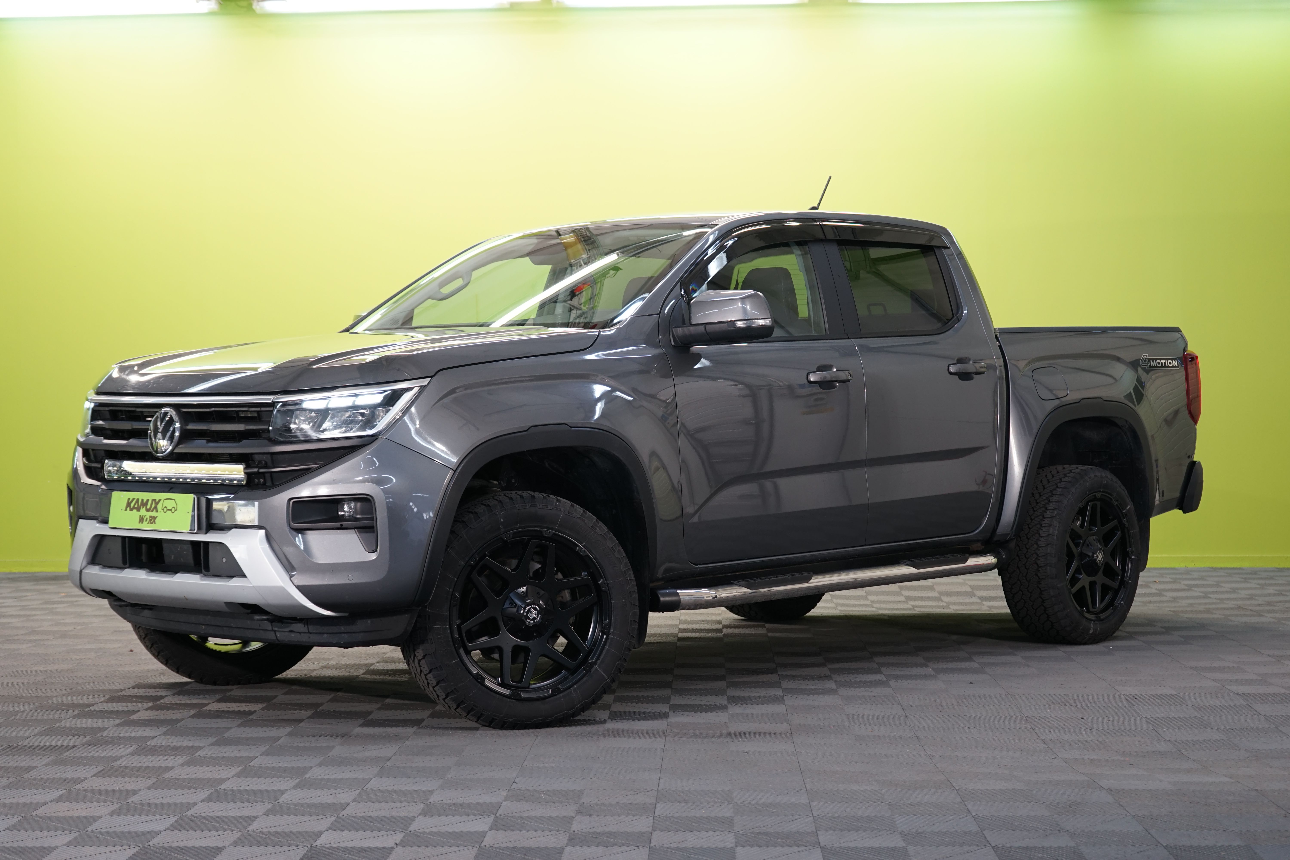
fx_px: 2221
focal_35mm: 62
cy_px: 430
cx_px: 645
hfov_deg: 32.4
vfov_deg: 21.9
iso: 500
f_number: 5.6
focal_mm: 62
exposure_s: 1/30
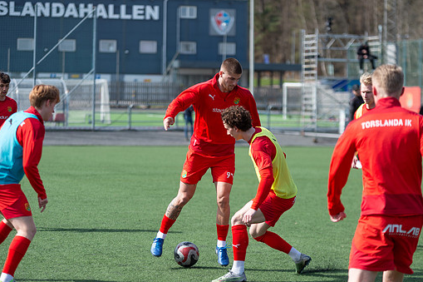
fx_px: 1738
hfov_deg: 13.9
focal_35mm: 148
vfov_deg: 9.3
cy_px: 160
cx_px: 217
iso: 160
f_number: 3.2
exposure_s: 1/1600
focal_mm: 130
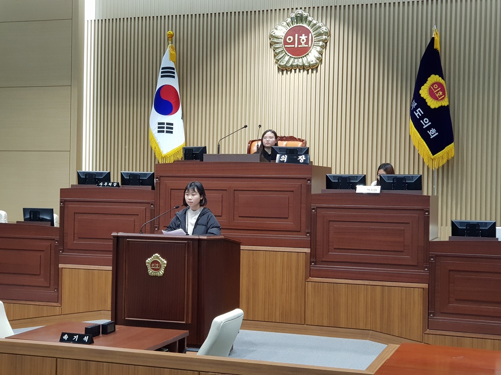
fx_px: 753
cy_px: 188
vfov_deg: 28.0
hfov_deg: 36.8
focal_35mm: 52
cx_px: 250
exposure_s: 1/30
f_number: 2.4
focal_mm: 6
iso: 200
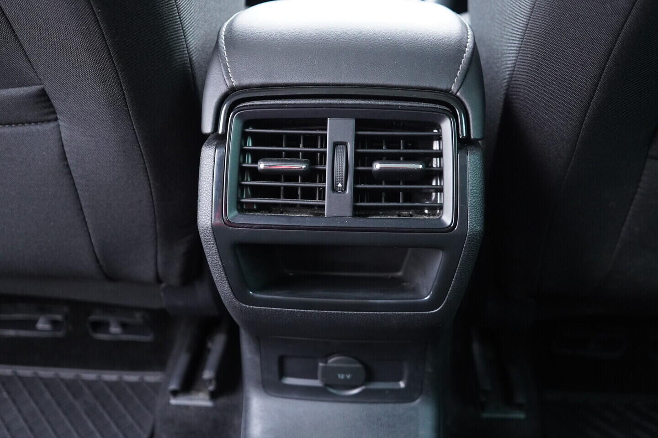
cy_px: 219
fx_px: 658
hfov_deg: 53.1
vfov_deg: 36.9
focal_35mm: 36
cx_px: 329
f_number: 2.8
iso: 1600
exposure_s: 1/40
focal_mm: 24
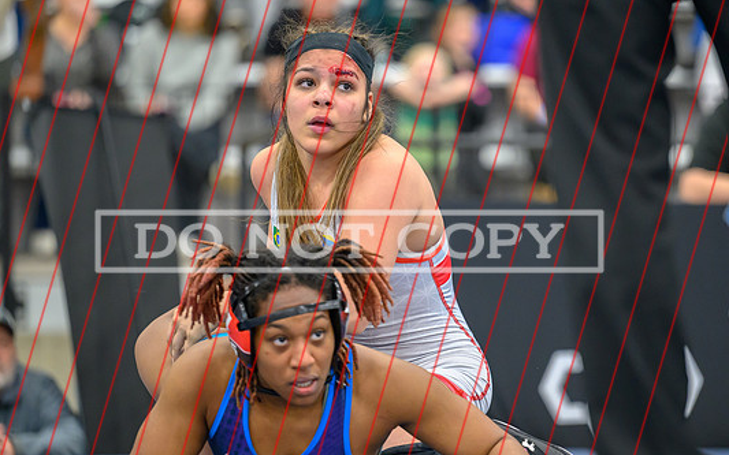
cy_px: 205
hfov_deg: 8.7
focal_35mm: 241
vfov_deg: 5.4
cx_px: 422
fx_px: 4788
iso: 3600
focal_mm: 180
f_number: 2.8
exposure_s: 1/800
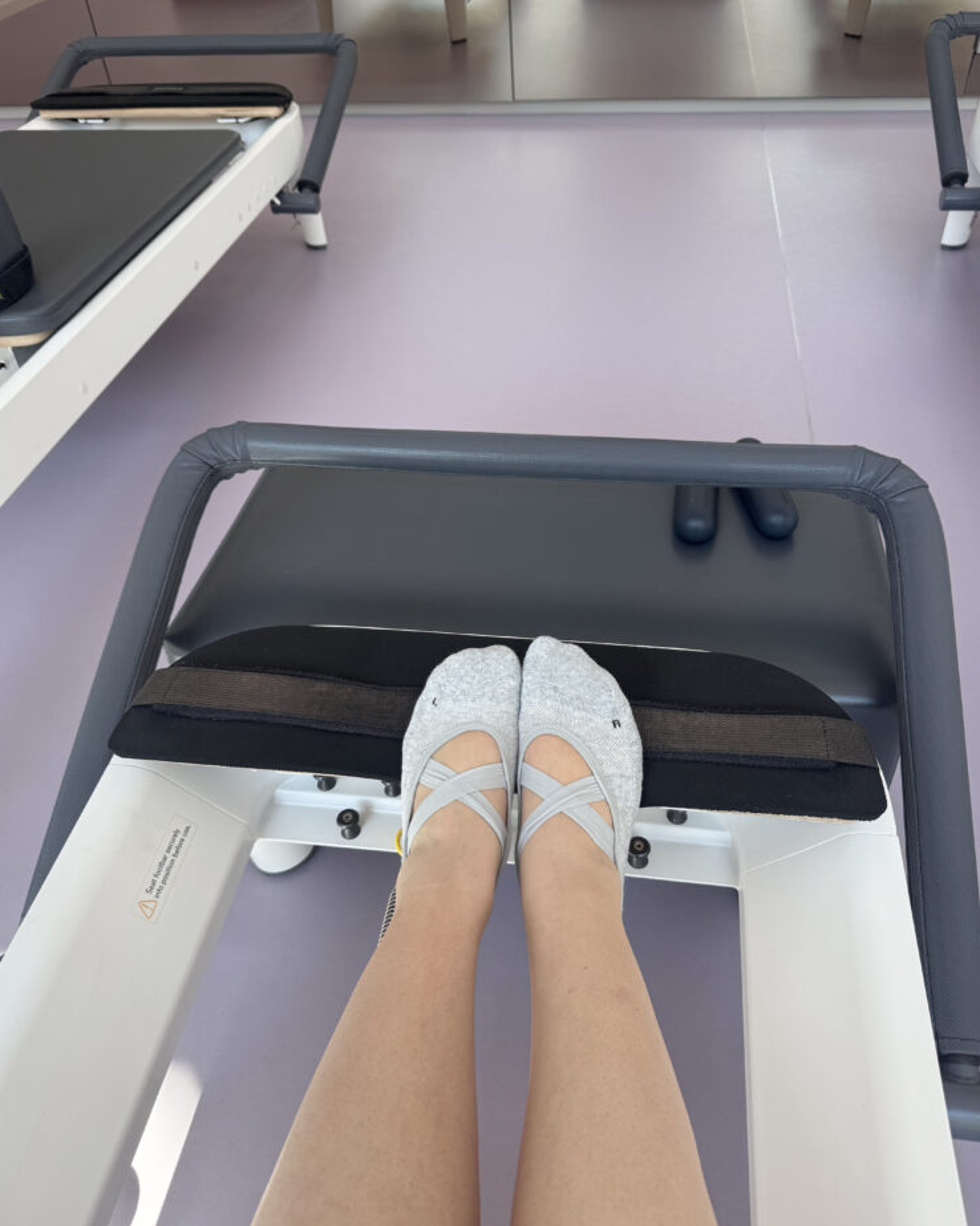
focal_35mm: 26
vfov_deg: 65.9
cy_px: 559
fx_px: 943
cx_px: 505
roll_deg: +3.6
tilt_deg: -40.2
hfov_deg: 54.9
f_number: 1.78
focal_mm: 6.76
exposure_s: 1/409
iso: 80
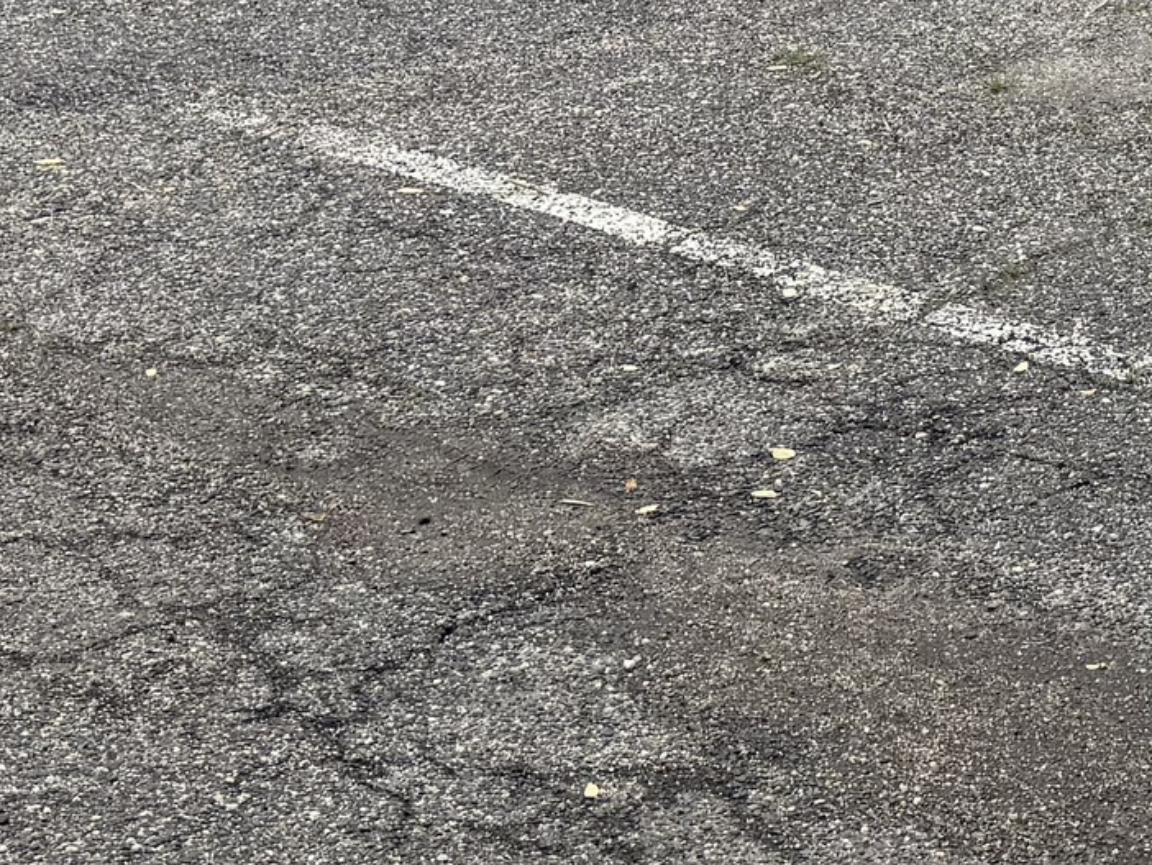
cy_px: -261
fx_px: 3496
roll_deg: +1.3
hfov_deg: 17.8
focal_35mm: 105
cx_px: 1408
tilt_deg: -7.3
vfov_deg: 13.6
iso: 80
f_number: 1.78
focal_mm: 6.76
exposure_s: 1/3021
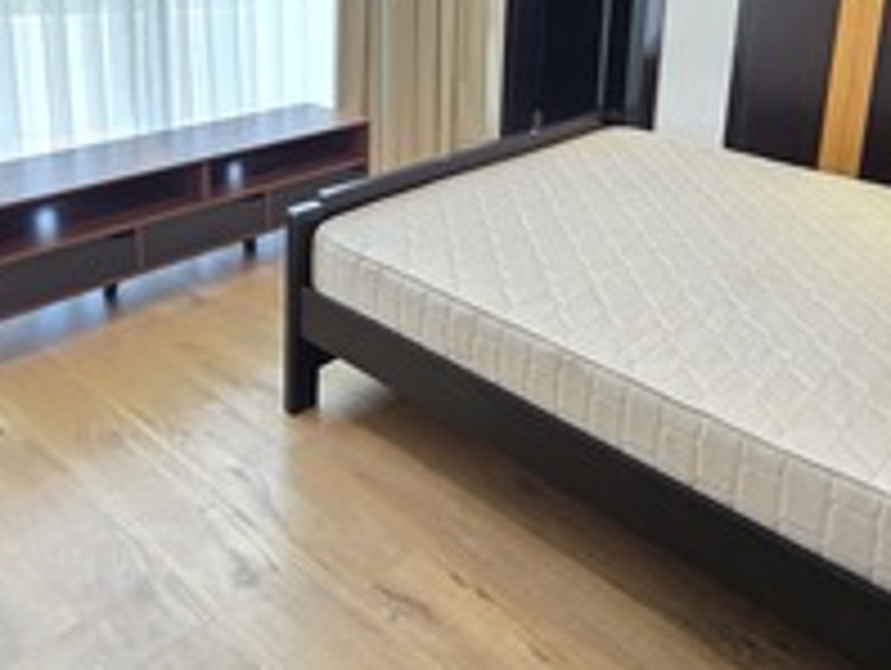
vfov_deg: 43.7
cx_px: 493
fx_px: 773
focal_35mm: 30
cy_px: 97
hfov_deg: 59.8
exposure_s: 1/50
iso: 200
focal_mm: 2.2
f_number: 1.9
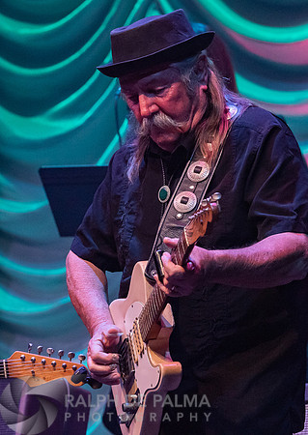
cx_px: 15
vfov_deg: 5.3
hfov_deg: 3.7
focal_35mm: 384
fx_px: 4724
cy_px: 277
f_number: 5.6
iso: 1600
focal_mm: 175
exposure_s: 1/160
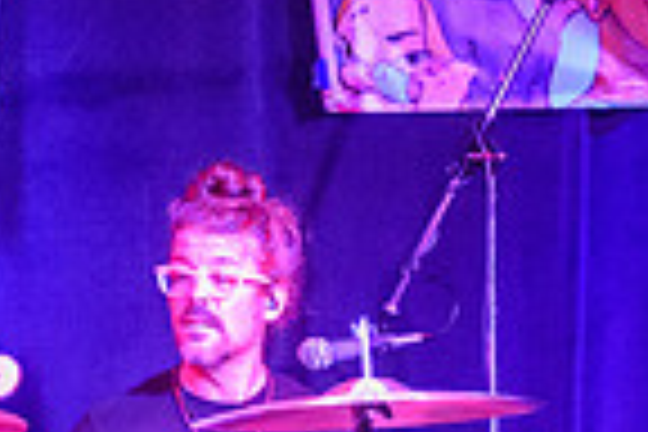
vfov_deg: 2.2
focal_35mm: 637
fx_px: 11465
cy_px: 407
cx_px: 414
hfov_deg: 3.2
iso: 12800
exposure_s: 1/80
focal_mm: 100
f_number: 4.8
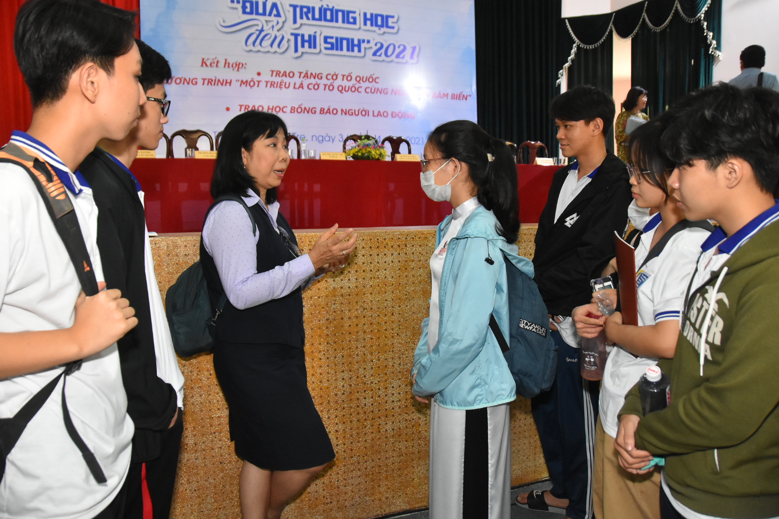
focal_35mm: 27
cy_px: 260
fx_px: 584
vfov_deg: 47.9
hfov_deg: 67.4
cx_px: 390
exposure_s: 1/160
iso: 3200
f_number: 3.5
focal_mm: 18
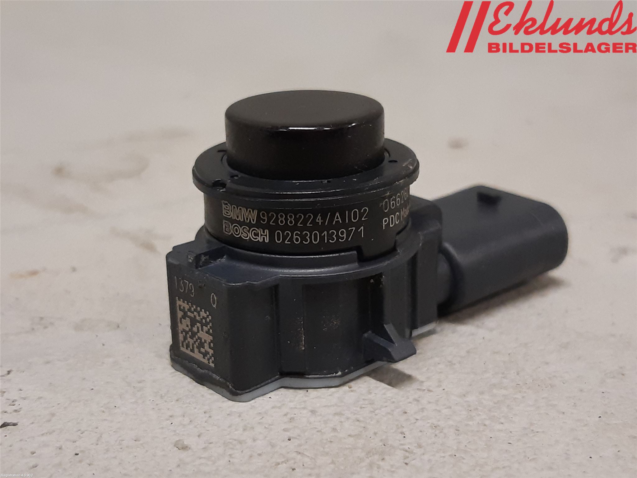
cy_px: 239
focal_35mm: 26
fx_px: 478
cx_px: 318
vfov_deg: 53.1
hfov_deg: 67.3
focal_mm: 3.93
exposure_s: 1/50
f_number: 1.7
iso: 200
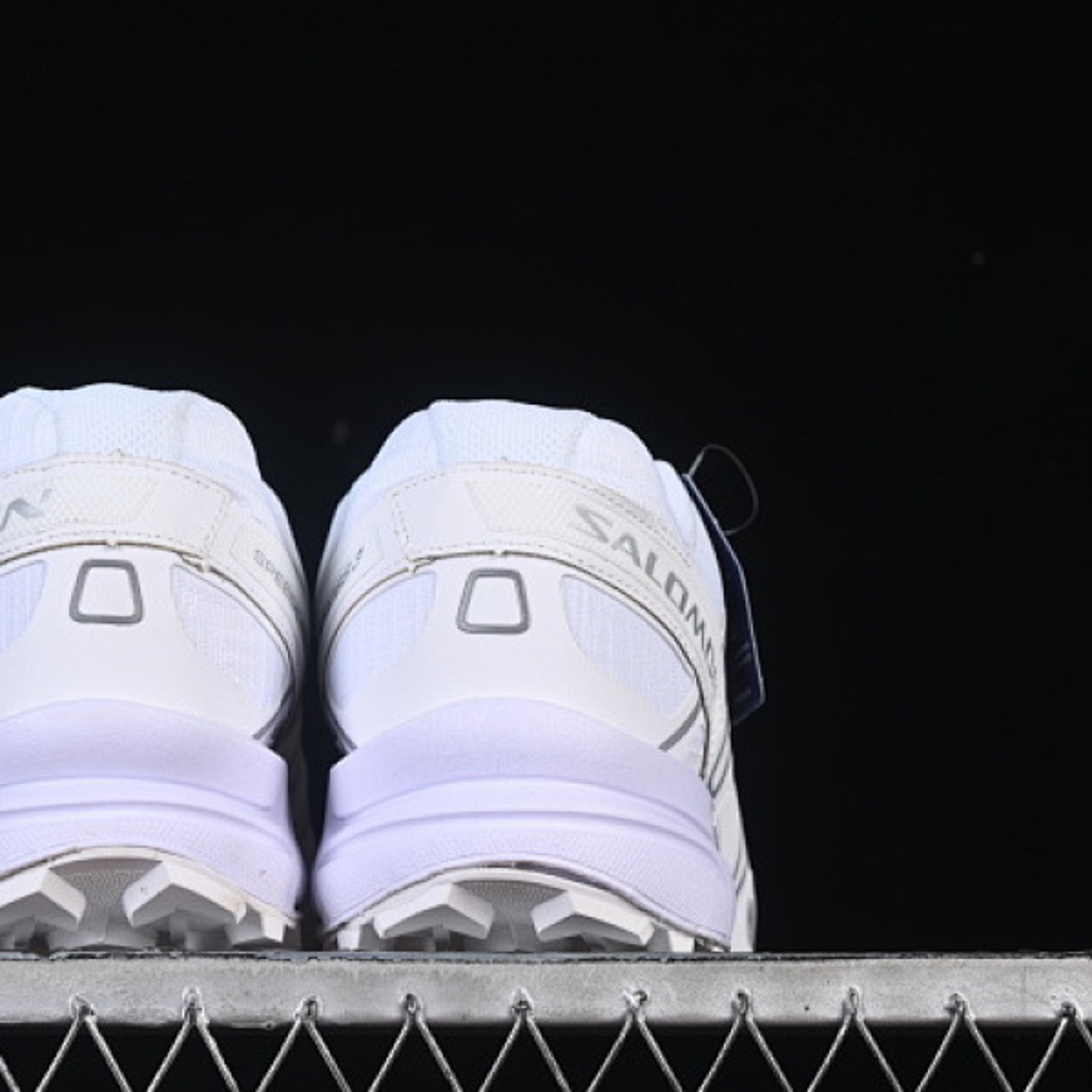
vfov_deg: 15.2
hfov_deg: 15.1
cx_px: 337
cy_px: 541
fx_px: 4104
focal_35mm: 115
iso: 160
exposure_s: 1/80
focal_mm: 50
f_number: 8
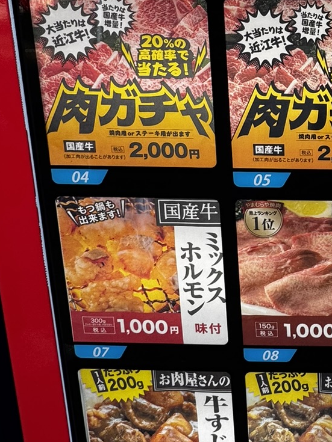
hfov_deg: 31.1
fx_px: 499
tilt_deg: -10.2
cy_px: 73
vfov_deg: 44.9
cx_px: 396
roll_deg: -0.5
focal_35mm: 39
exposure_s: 1/462
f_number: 2.2
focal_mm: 2.22
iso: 40
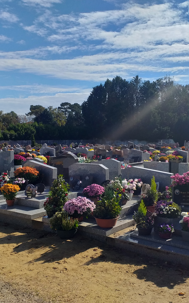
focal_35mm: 37
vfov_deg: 52.7
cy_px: 152
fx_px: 305
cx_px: 106
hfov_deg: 34.4
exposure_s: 1/2042
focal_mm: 3.6
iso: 40
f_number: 1.9
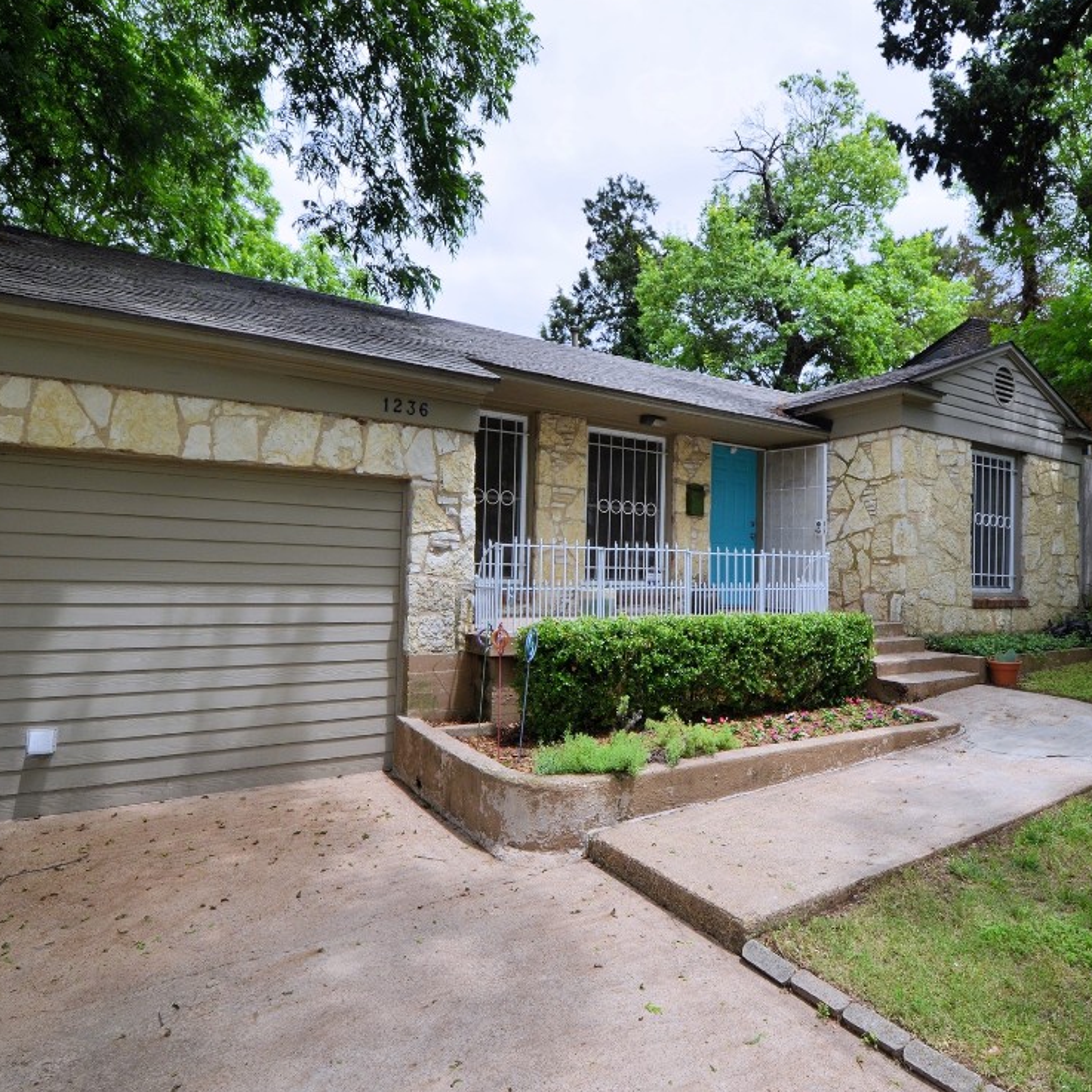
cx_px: 617
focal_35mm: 20
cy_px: 550
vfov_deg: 74.8
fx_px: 714
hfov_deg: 74.5
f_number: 8
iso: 140
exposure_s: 1/250
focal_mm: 10
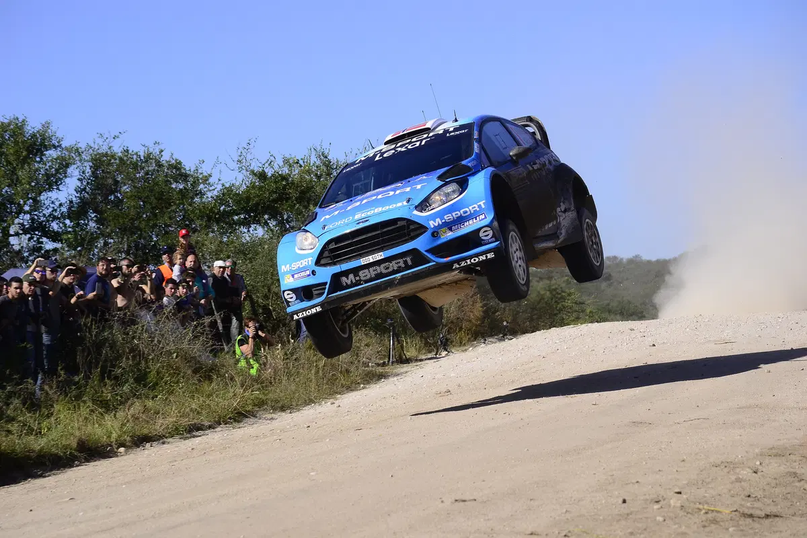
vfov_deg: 9.3
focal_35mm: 147
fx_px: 3295
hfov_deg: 14.0
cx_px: 404
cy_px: 269
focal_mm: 98
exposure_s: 1/800
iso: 200
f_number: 7.1
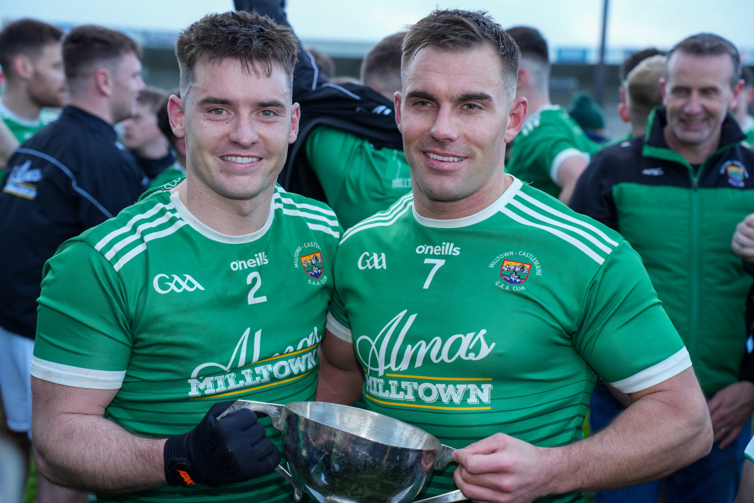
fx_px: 1403
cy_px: 252
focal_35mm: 67
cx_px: 377
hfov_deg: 30.1
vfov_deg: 20.3
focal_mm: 67
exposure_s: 1/250
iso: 1000
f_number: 4.5
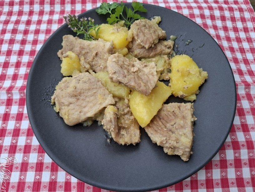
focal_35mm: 23
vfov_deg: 58.9
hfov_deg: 73.9
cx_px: 128
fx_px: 169
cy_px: 96
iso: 50
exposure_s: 1/397
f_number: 1.8
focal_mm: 5.54
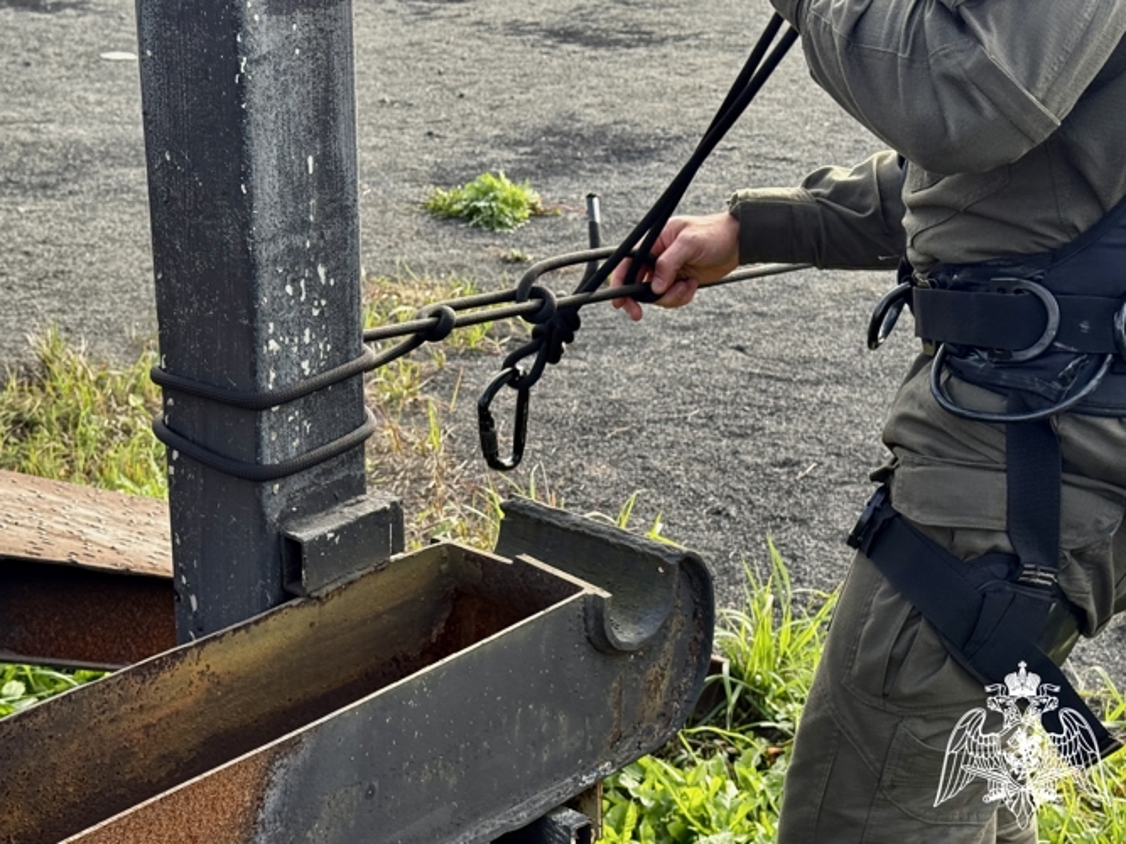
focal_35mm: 48
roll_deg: -3.4
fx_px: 1561
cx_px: 563
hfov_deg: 39.7
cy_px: 422
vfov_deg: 30.3
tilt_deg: -20.7
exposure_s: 1/557
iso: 64
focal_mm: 6.76
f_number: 1.78
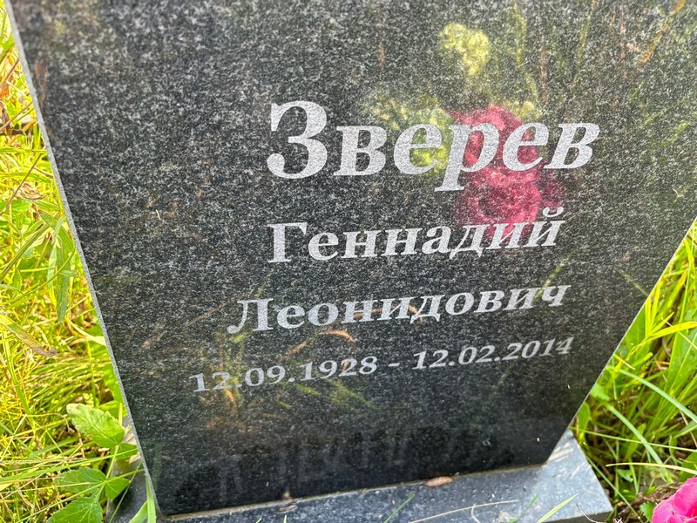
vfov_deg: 53.1
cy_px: 262
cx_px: 348
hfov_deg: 67.3
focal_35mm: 26
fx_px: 524
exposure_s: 1/121
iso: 125
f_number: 1.6
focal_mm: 5.96
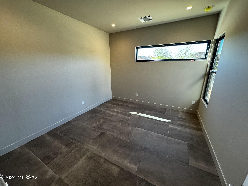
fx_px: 100
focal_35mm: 14
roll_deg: +0.2
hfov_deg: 102.1
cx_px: 124
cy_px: 93
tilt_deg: -16.9
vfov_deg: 85.7
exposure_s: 1/120
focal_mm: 2.22
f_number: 2.2
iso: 200
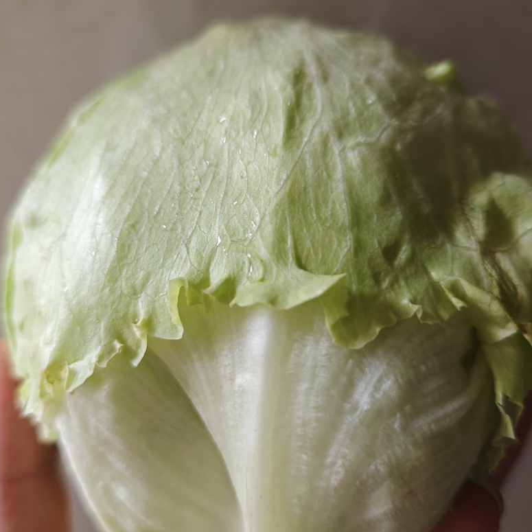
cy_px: 273
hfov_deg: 57.3
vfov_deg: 57.3
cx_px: 258
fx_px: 487
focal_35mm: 28
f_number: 1.6
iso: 100
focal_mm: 6.55
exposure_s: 1/100
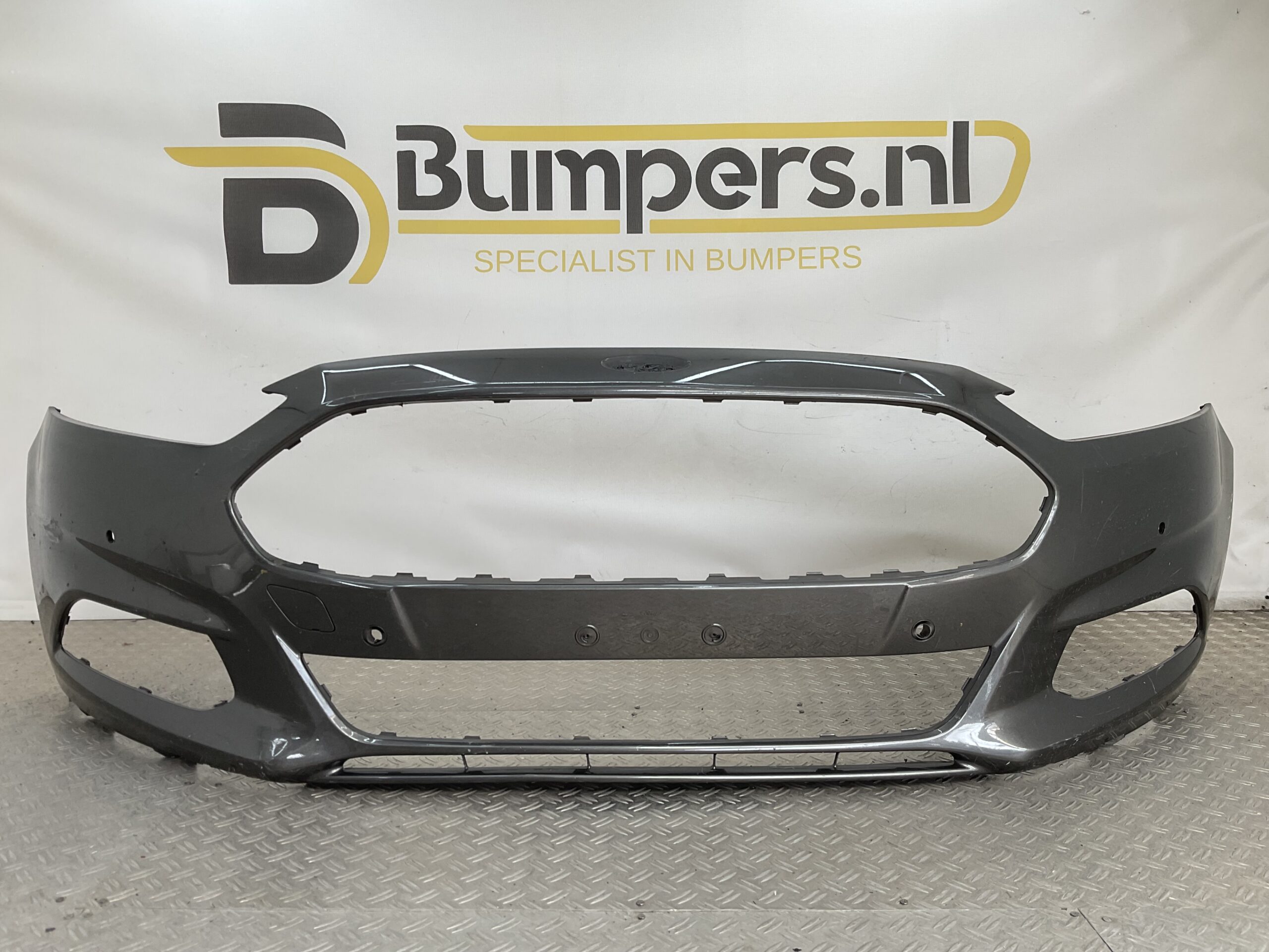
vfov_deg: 48.2
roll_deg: -1.2
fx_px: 1063
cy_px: 476
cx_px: 634
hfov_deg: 61.7
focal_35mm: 29
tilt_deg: -7.8
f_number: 1.8
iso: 16
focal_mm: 3
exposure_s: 1/222
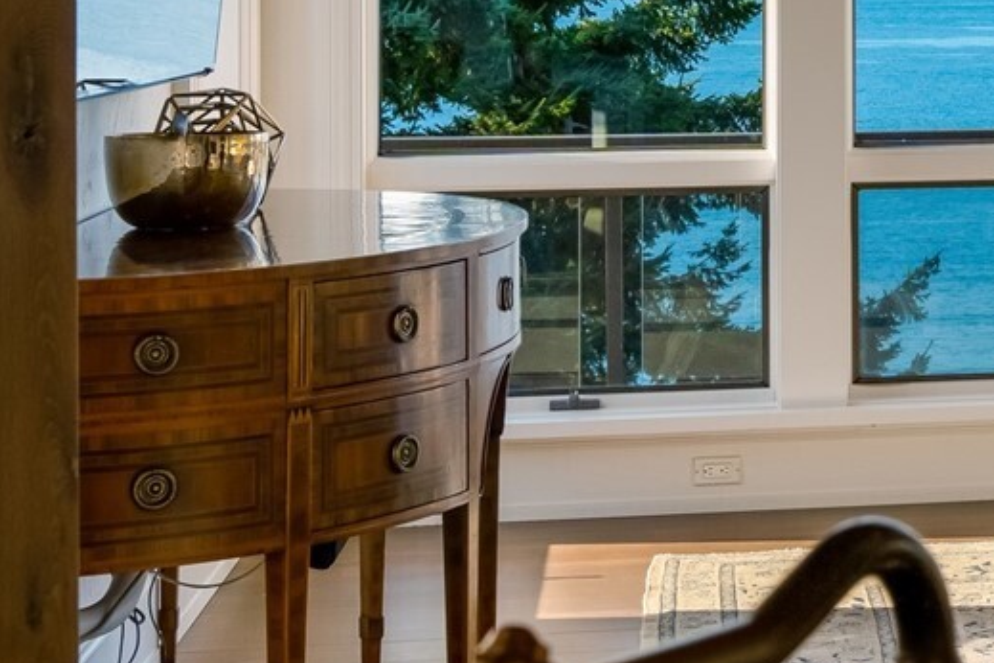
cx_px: 1574
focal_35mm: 122
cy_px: -69
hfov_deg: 15.3
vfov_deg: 11.1
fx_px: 3368
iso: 400
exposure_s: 1/4000
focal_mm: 37.3
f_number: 9
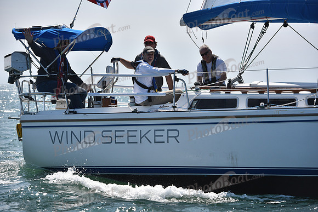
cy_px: 106
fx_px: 1193
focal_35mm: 135
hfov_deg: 15.2
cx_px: 159
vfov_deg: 10.2
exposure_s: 1/800
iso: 320
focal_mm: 135
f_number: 5.6
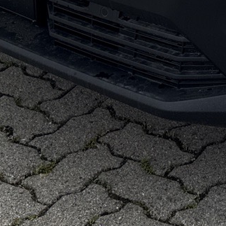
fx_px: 931
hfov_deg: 13.4
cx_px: 287
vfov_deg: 12.7
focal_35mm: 126
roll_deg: -3.0
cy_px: -174
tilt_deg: -12.0
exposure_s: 1/3953
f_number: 1.78
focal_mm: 6.76
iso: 80
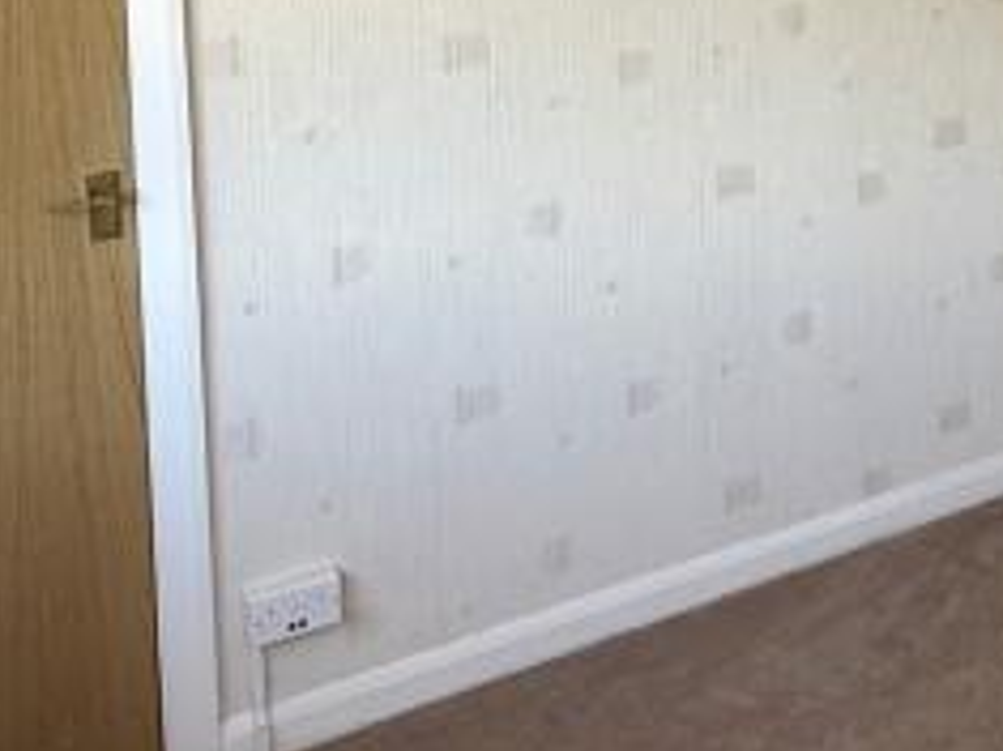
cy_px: -94
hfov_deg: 28.5
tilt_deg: -4.0
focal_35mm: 61
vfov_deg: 22.5
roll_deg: +1.3
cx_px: 1131
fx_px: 1767
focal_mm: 2.22
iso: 100
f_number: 2.2
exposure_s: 1/99
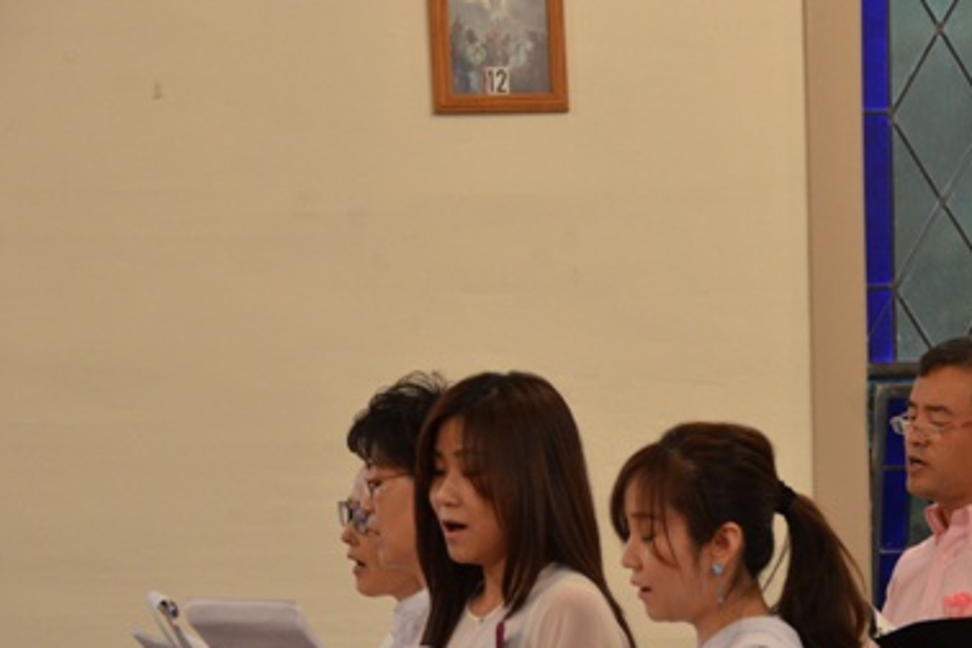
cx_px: 779
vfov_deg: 8.7
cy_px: 486
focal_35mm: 157
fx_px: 4239
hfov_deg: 13.0
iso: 1400
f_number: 4.8
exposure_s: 1/30
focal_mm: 62
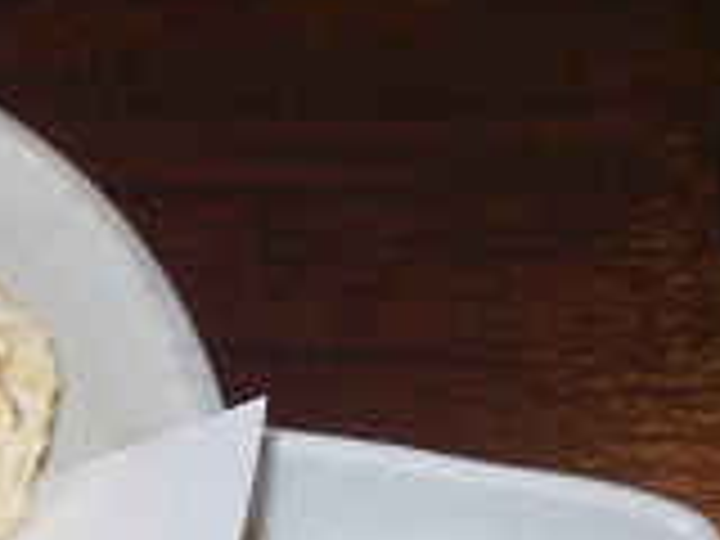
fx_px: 1498
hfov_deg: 23.9
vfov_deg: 19.5
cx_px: -205
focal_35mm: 72
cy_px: 612
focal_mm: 4.5
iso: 125
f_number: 3.1
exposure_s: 1/25
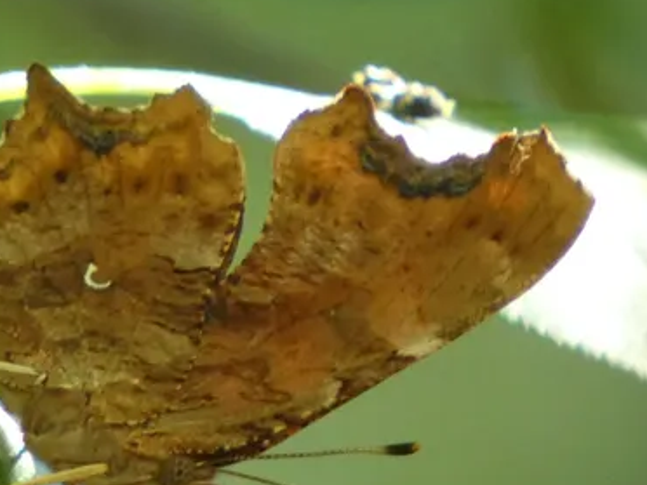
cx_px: 224
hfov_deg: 1.0
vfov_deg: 0.7
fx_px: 38615
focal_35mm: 2066
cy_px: 329
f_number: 5.9
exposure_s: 1/125
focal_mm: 215
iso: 400
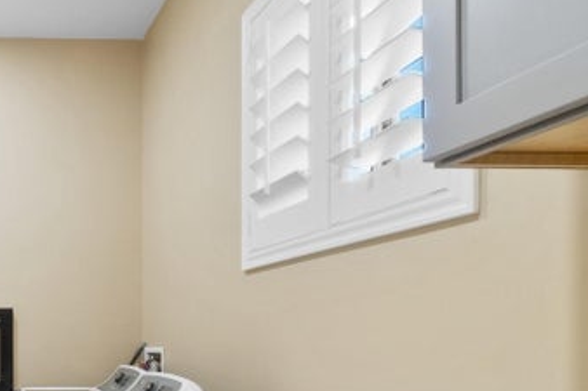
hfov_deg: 47.8
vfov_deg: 38.6
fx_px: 522
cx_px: -9
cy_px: 341
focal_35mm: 32
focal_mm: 10
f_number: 22
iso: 1600
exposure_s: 1/2
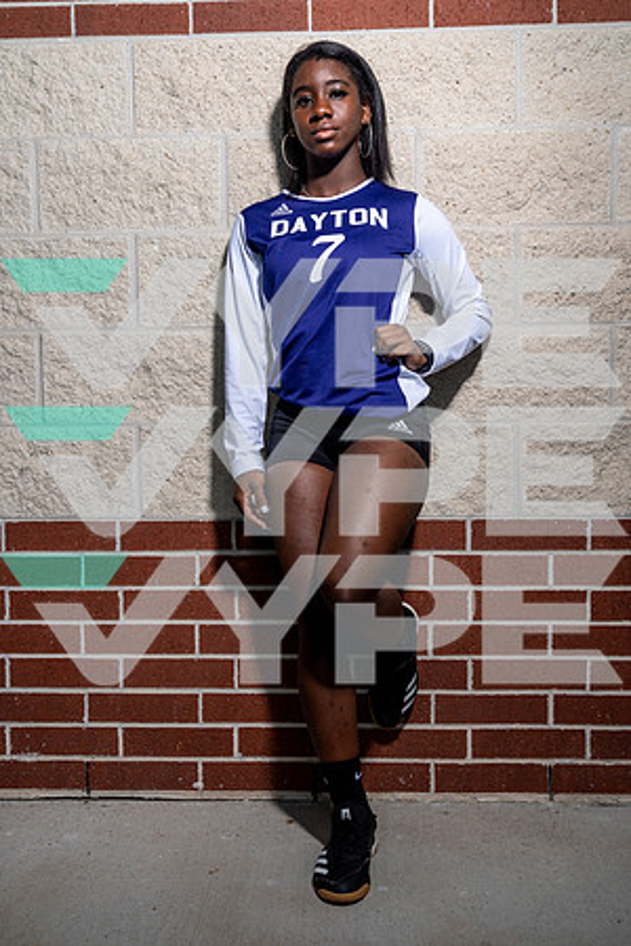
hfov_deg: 35.9
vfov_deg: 51.9
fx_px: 973
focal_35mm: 37
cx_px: 316
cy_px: 473
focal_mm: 37
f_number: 8
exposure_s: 1/125
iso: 100
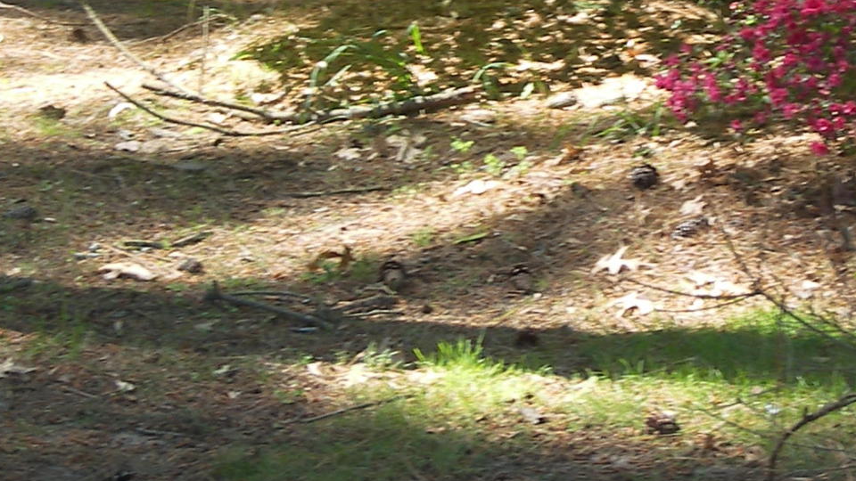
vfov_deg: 7.6
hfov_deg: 13.4
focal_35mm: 160
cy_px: 39
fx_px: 3632
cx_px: 531
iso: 50
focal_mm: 9.9
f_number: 3.6
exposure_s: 1/80
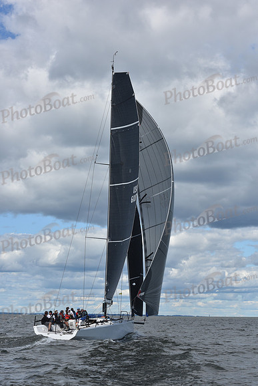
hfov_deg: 19.5
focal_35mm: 70
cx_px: 129
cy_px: 193
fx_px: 752
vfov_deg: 28.8
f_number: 11
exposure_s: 1/640
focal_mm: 70
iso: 250
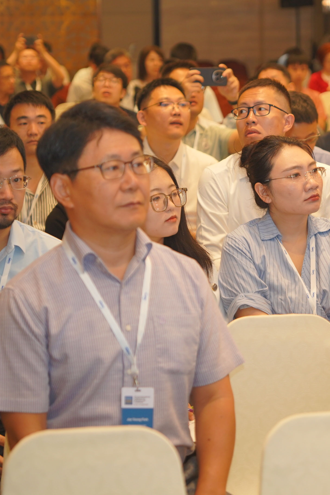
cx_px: 286
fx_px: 1774
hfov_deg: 10.6
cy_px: 208
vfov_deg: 15.9
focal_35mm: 129
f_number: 2.8
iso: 640
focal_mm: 70
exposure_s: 1/100
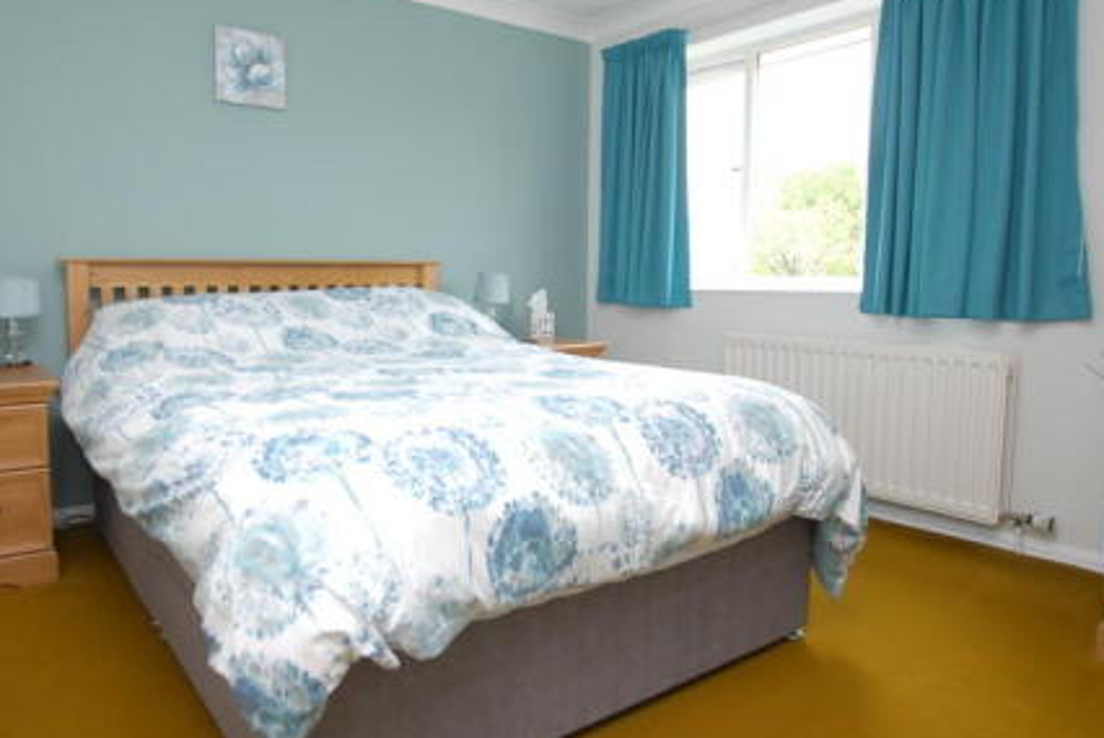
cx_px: 429
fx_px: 706
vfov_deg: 55.2
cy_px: 341
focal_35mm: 23
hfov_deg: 75.0
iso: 125
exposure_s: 1/15
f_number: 3.5
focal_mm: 10
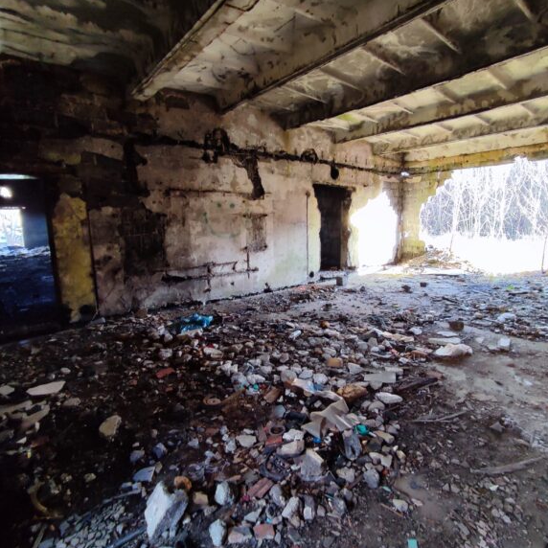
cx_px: 290
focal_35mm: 19
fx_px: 340
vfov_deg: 77.7
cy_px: 274
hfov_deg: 77.6
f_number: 2.2
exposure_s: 1/33
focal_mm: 1.65
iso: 92
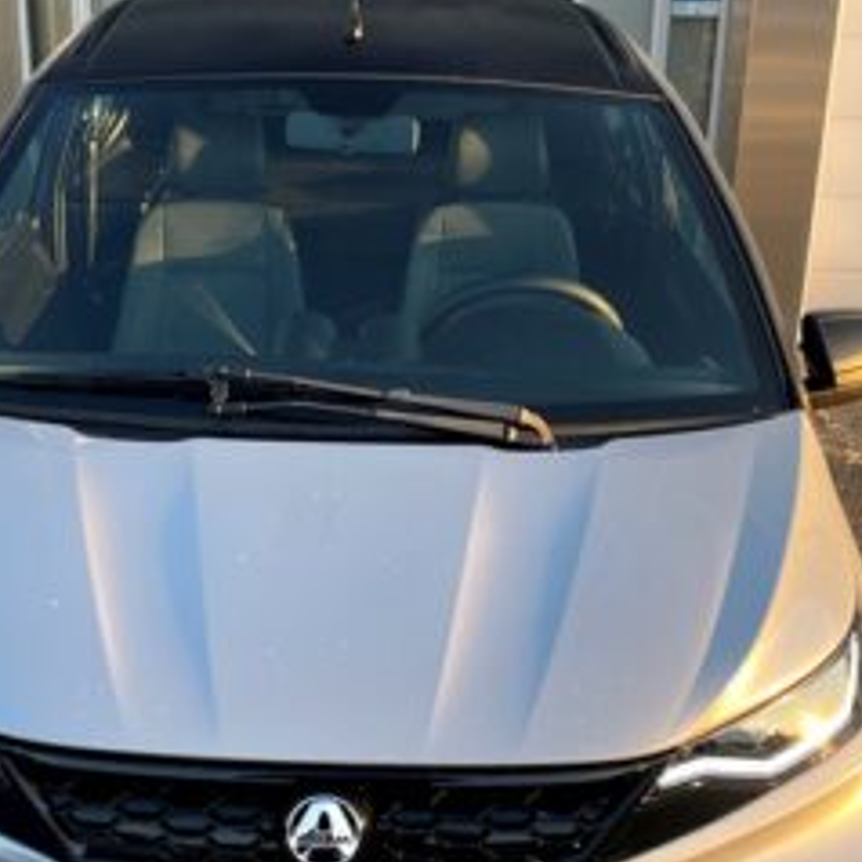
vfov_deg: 29.3
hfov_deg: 29.5
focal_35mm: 58
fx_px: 1634
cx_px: 362
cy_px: 583
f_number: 1.6
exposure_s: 1/208
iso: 32
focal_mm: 4.2
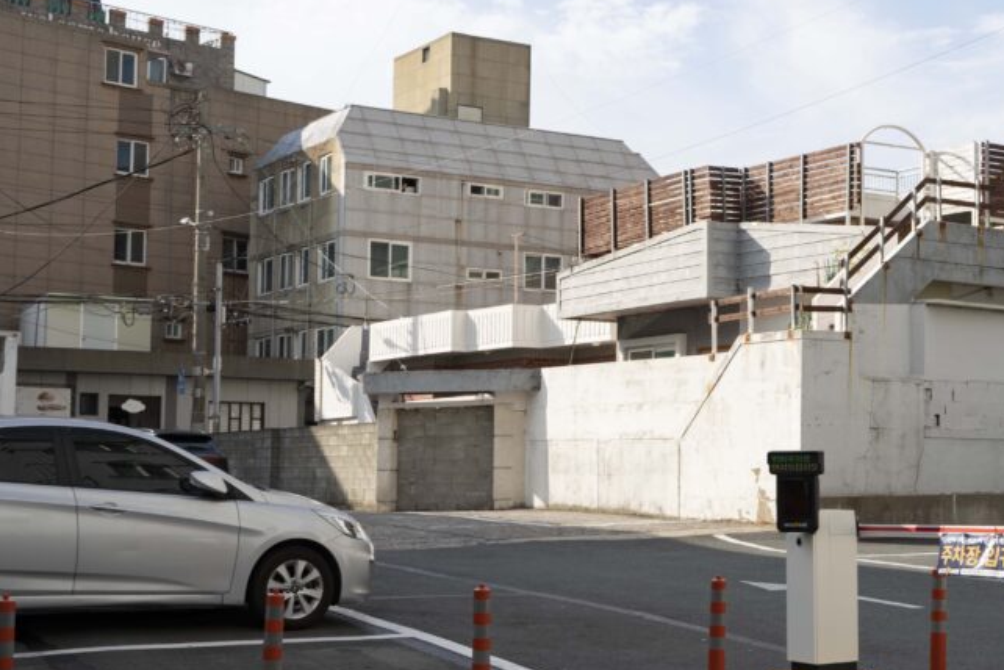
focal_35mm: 59
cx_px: 699
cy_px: 359
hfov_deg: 33.5
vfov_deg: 23.0
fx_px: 1645
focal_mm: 37
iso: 100
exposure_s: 1/125
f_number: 11
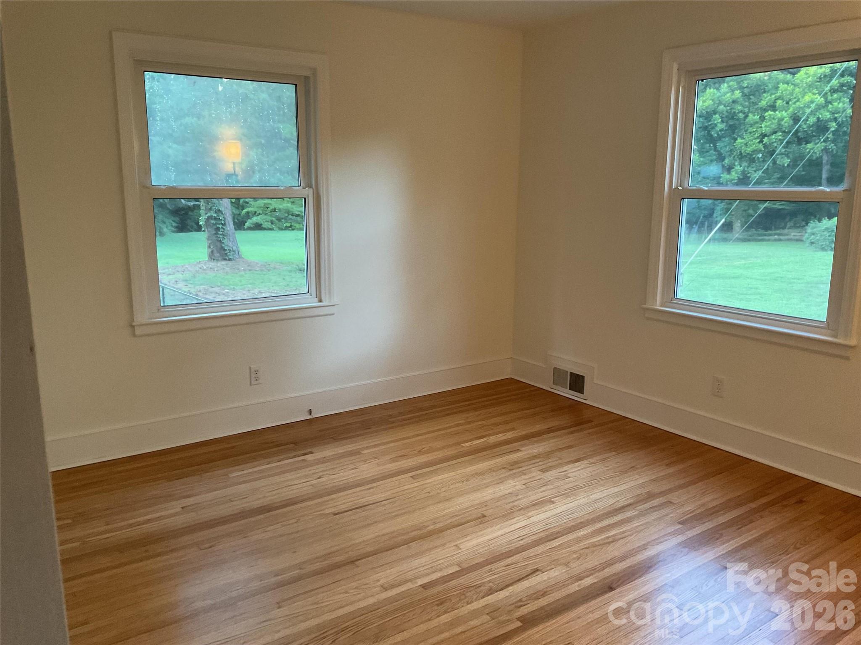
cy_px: 322
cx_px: 430
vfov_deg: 48.2
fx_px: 721
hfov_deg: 61.7
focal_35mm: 29
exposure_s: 1/60
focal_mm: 3
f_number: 1.8
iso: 250
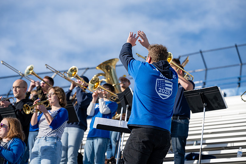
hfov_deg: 18.6
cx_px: 123
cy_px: 82
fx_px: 752
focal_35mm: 110
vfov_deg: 12.5
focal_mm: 110
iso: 100
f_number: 4
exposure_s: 1/1000
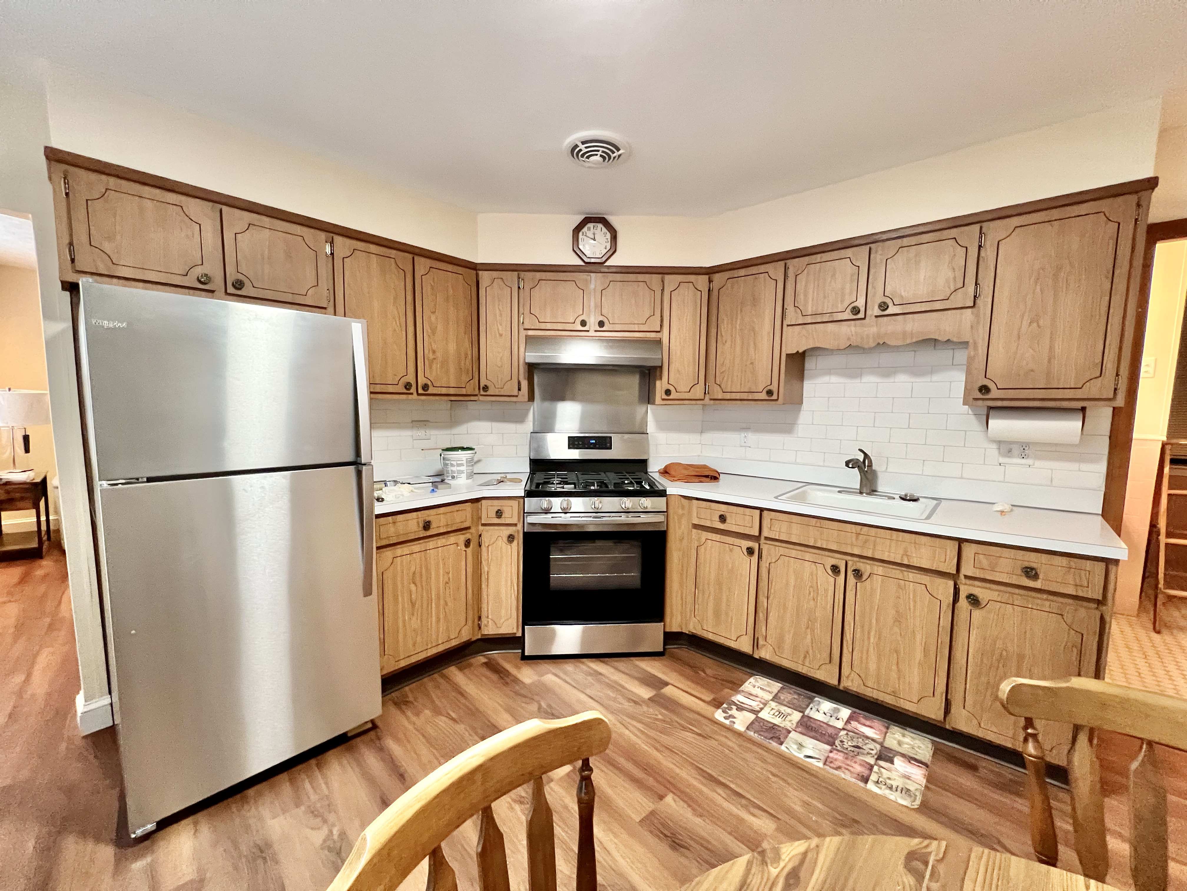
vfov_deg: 89.9
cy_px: 446
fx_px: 446
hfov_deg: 106.2
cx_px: 594
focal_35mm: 13
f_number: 1.8
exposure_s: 1/60
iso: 400
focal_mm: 1.57
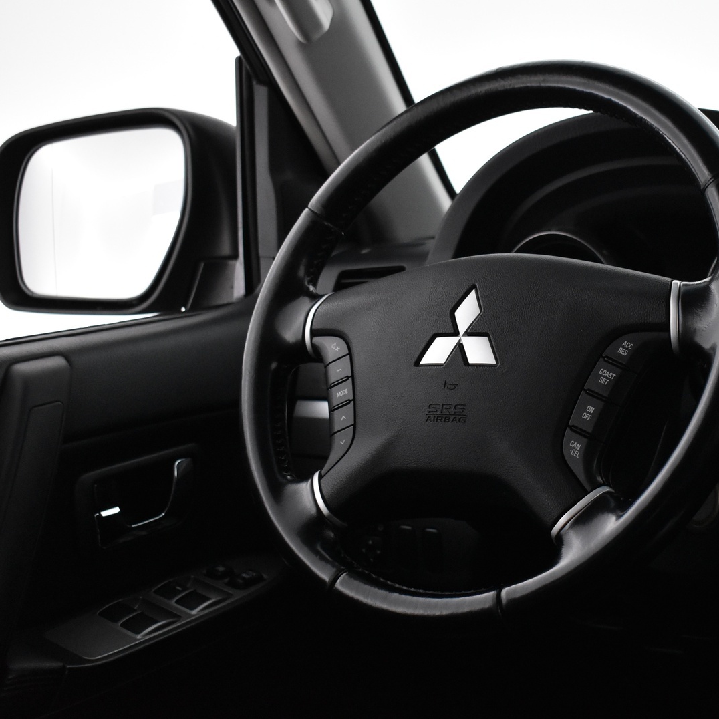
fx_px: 1307
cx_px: 515
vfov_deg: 30.7
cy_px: 360
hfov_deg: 30.4
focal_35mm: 56
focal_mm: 29
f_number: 4.2
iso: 3200
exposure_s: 1/60
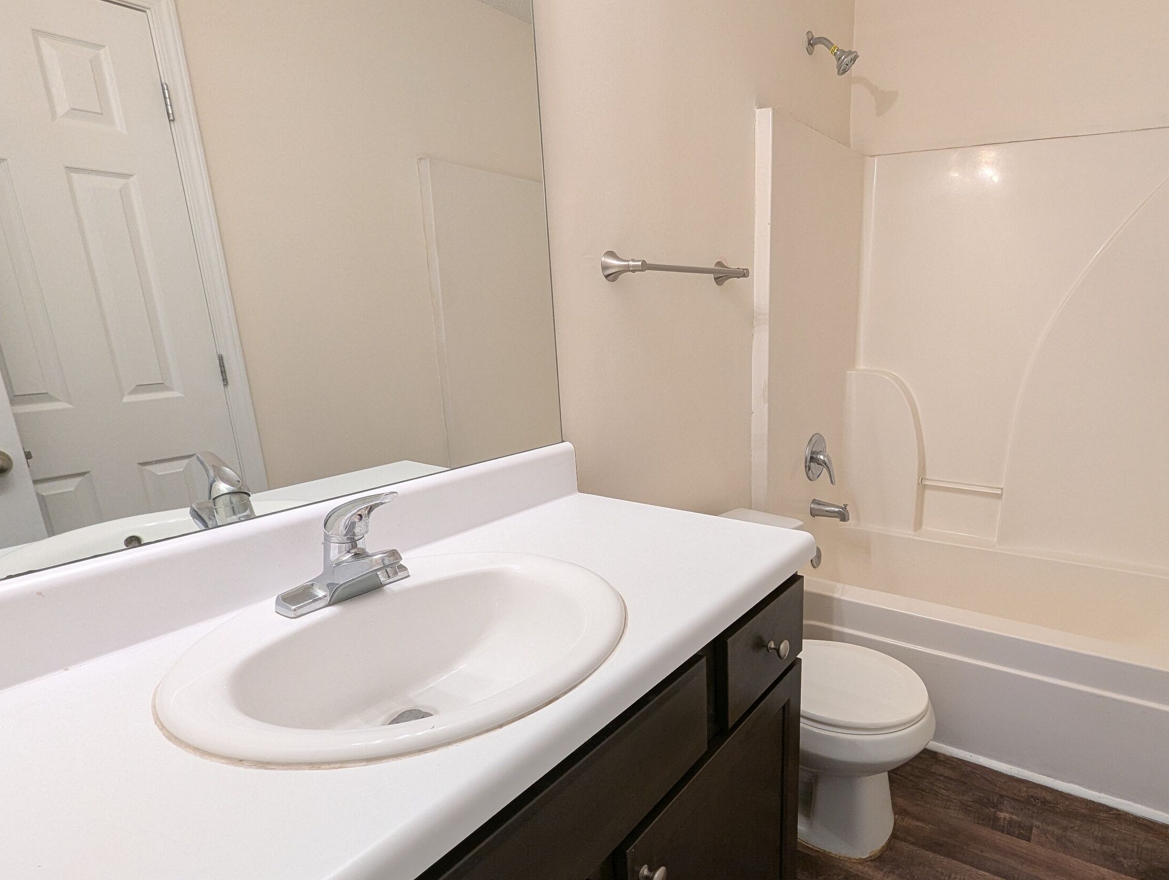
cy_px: 480
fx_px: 609
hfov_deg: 85.6
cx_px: 744
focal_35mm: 18
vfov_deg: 71.6
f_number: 2.2
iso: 76
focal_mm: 1.95
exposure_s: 1/24
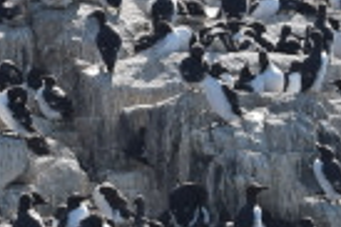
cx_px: -217
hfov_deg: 3.3
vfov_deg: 2.2
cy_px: -56
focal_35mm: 617
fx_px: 5835
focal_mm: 55
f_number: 10
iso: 200
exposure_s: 1/400
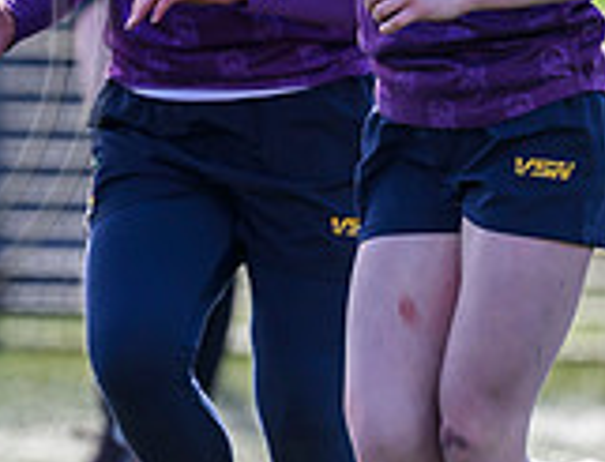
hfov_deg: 0.9
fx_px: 39660
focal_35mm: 2254
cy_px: 180
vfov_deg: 0.7
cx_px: 232
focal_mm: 400
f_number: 3.2
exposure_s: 1/1250
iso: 200
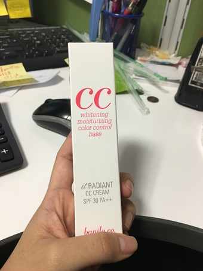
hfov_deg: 48.2
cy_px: 136
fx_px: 227
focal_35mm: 29
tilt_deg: -36.6
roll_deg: -5.7
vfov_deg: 61.6
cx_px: 102
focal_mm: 4.15
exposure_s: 1/15
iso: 50
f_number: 2.2
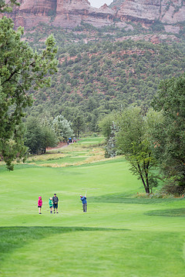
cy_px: 119
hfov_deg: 14.6
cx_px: 99
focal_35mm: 94
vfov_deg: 21.7
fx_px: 725
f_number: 2.8
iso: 500
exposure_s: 1/800
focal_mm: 75.1
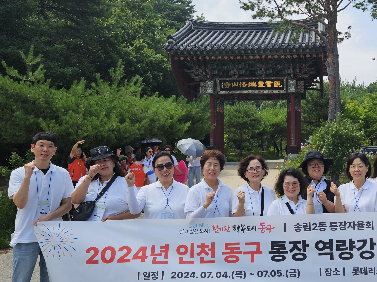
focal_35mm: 45
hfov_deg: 40.9
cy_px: 147
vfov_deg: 32.2
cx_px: 280
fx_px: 490
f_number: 1.8
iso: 25
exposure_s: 1/1677
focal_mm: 5.4
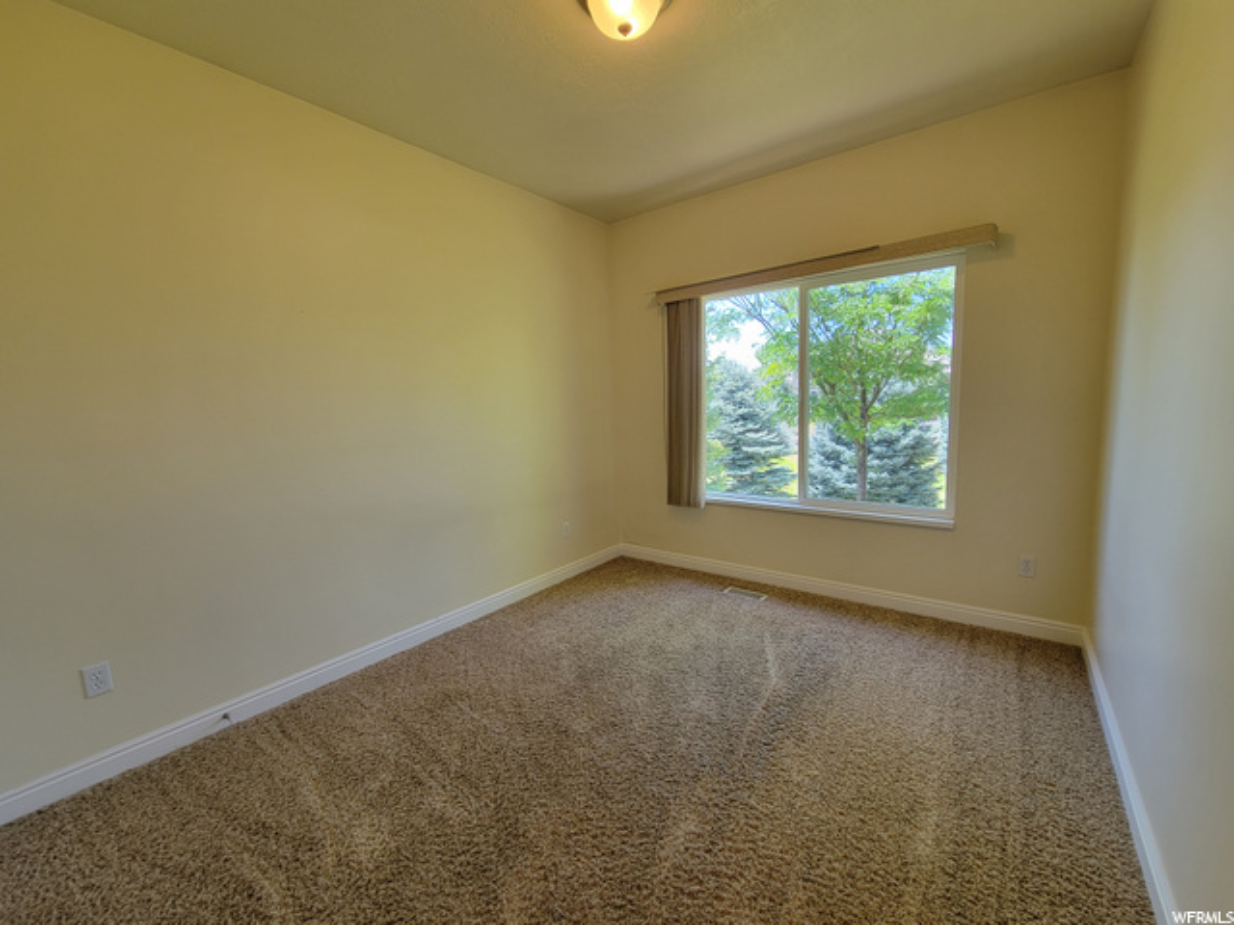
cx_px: 617
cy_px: 462
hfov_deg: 106.2
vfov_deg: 89.9
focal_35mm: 13
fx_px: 463
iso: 80
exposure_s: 1/60
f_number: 2.2
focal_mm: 2.2
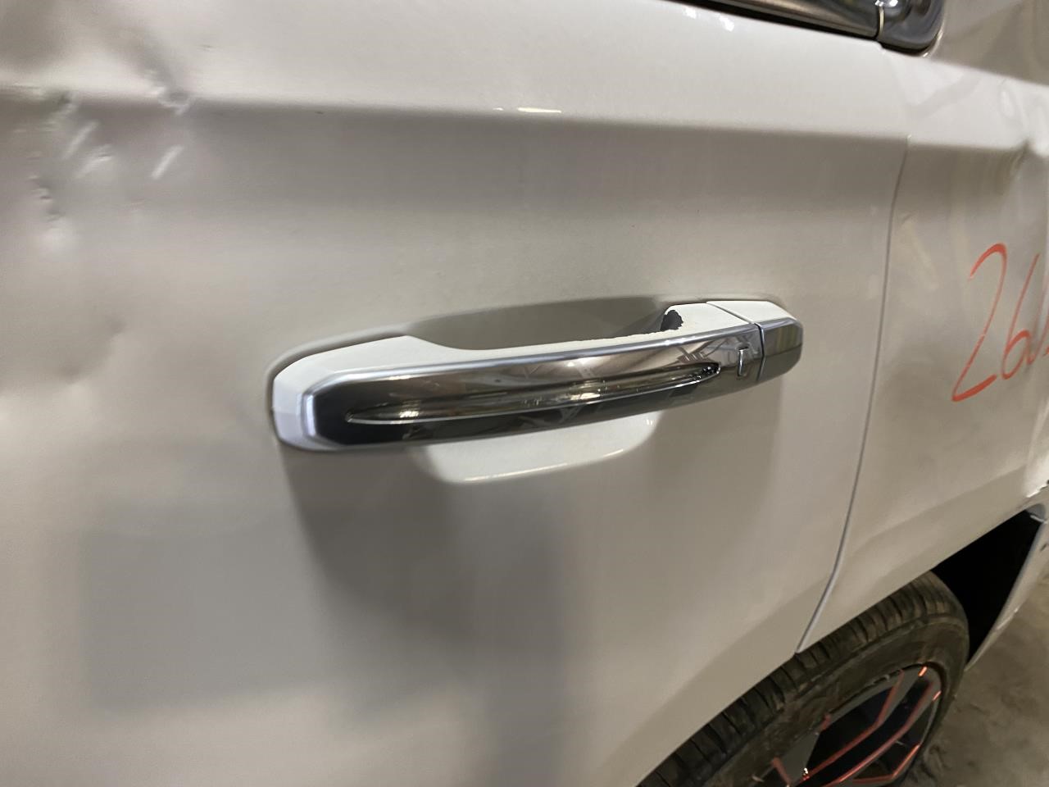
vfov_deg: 53.1
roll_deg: -14.7
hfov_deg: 67.3
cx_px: 524
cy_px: 394
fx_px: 788
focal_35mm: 26
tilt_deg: -36.1
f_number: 1.8
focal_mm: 4.25
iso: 125
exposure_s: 1/60
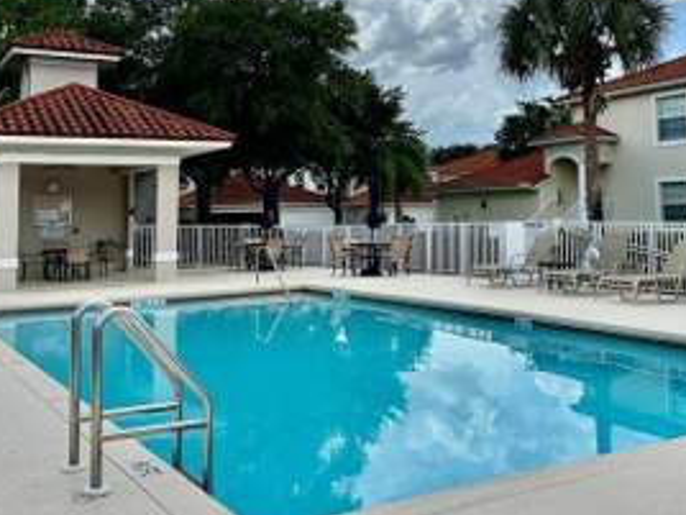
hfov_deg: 43.6
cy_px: 136
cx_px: 412
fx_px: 852
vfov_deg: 33.0
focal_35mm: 43
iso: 80
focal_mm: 6.86
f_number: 1.78
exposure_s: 1/8197
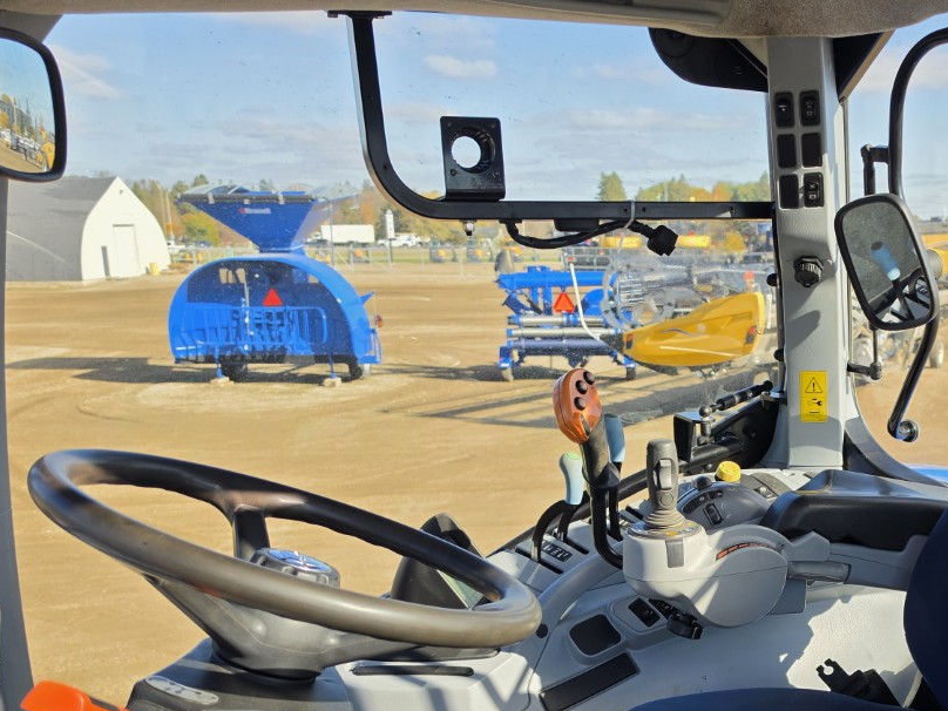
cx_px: 730
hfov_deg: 44.0
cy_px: 587
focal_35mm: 41
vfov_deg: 33.9
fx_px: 1123
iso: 64
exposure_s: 1/2430
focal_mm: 6.5
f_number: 1.4
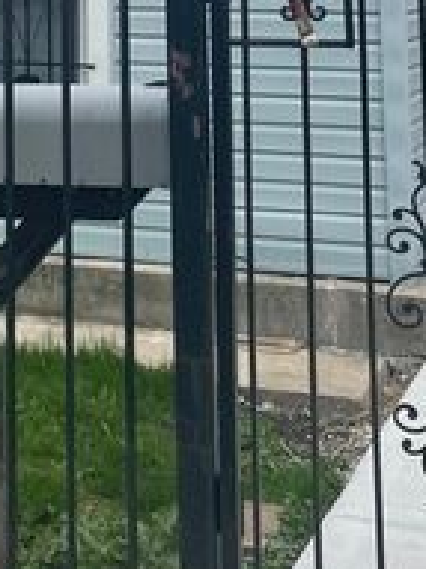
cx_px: -110
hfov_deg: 15.5
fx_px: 1495
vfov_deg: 18.4
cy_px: -350
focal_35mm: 91
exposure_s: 1/2247
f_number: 1.6
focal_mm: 5.1
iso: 32
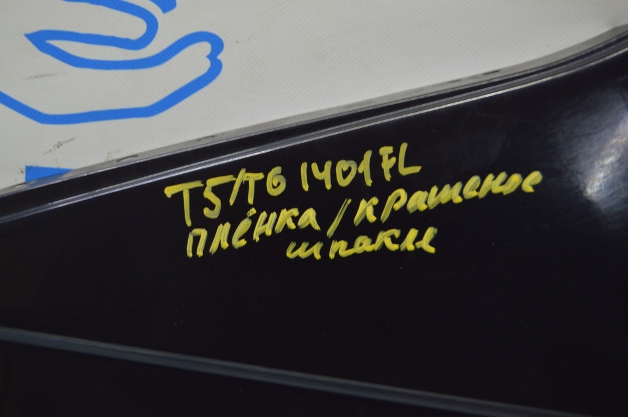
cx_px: 314
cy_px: 208
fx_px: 1255
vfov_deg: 18.9
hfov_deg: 28.1
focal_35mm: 72
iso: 400
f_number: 5.6
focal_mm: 48
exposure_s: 1/20
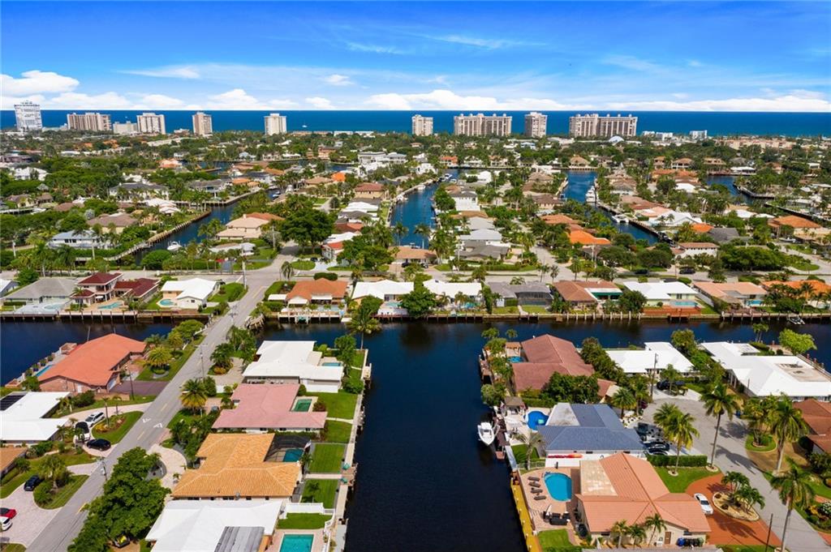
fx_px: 646
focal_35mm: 28
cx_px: 416
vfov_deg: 46.3
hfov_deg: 65.5
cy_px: 276
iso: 100
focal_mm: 10.26
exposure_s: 1/640
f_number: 6.3
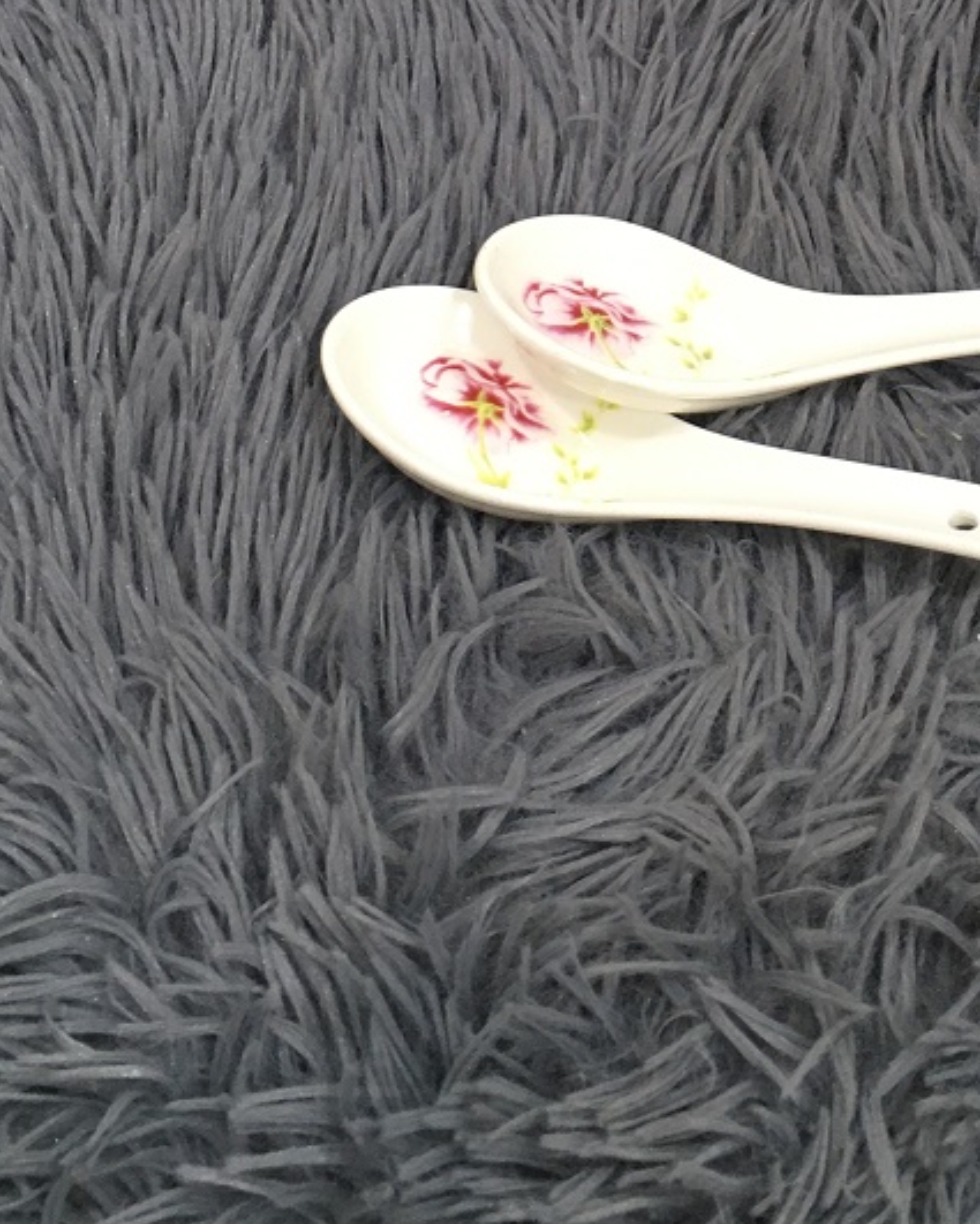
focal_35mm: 64
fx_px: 2320
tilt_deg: -52.4
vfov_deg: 28.2
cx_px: 692
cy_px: 83
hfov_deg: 23.7
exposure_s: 1/33
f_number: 2.2
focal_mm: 4.15
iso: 125
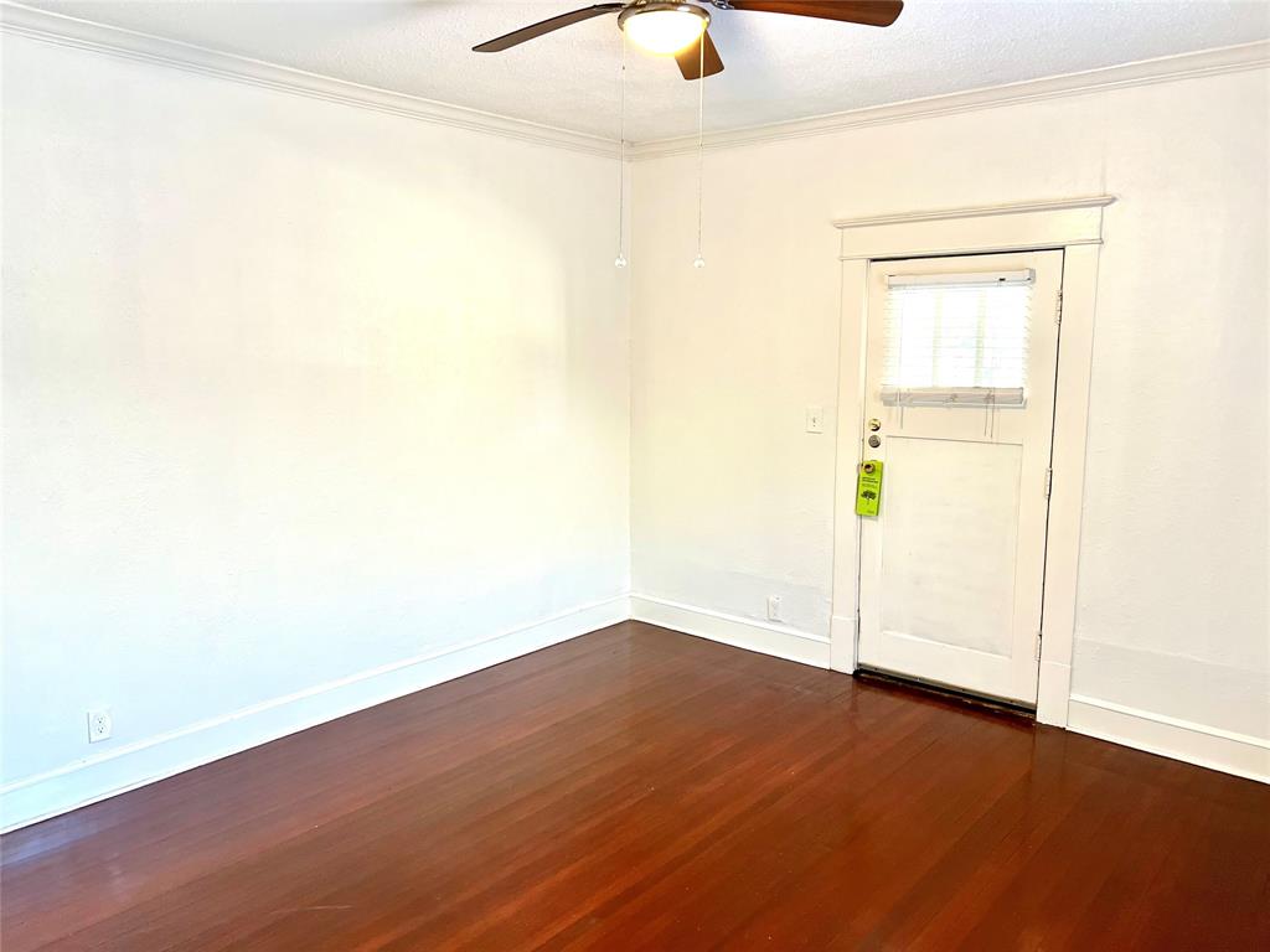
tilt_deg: -9.1
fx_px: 954
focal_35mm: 26
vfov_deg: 53.1
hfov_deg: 67.3
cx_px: 635
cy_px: 476
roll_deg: -0.2
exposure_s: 1/60
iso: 200
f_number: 1.5
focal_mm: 5.7
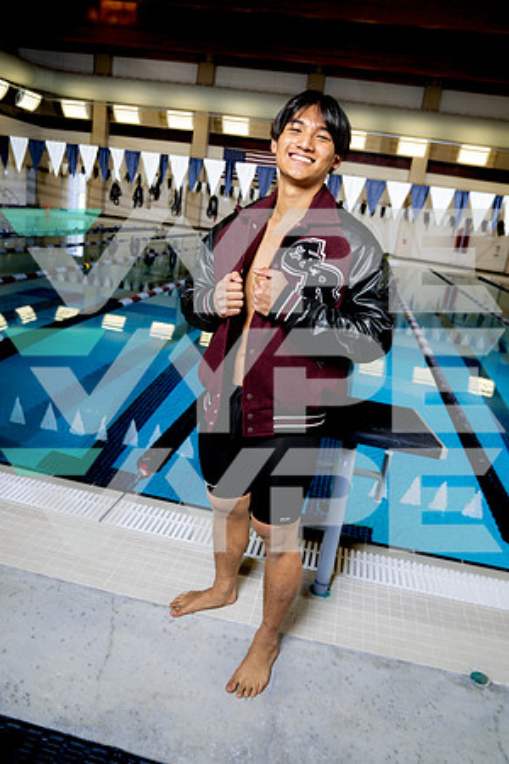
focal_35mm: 26
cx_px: 254
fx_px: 551
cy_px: 382
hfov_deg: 49.6
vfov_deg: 69.4
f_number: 5.6
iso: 320
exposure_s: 1/250
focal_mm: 26
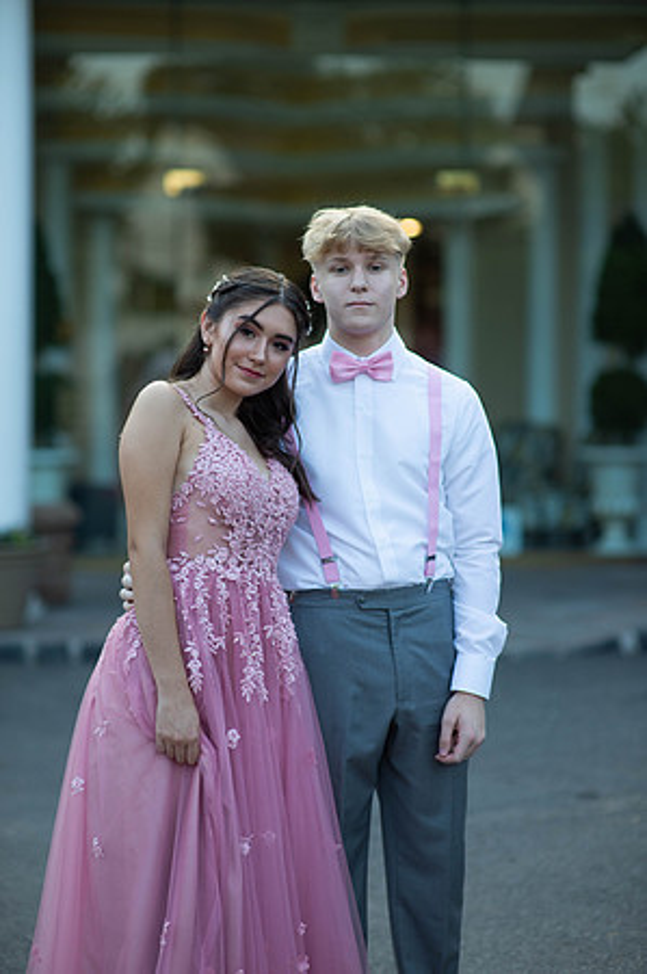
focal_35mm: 85
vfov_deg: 23.9
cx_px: 324
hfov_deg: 16.0
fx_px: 2297
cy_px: 487
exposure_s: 1/1000
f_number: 2
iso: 250
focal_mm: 85
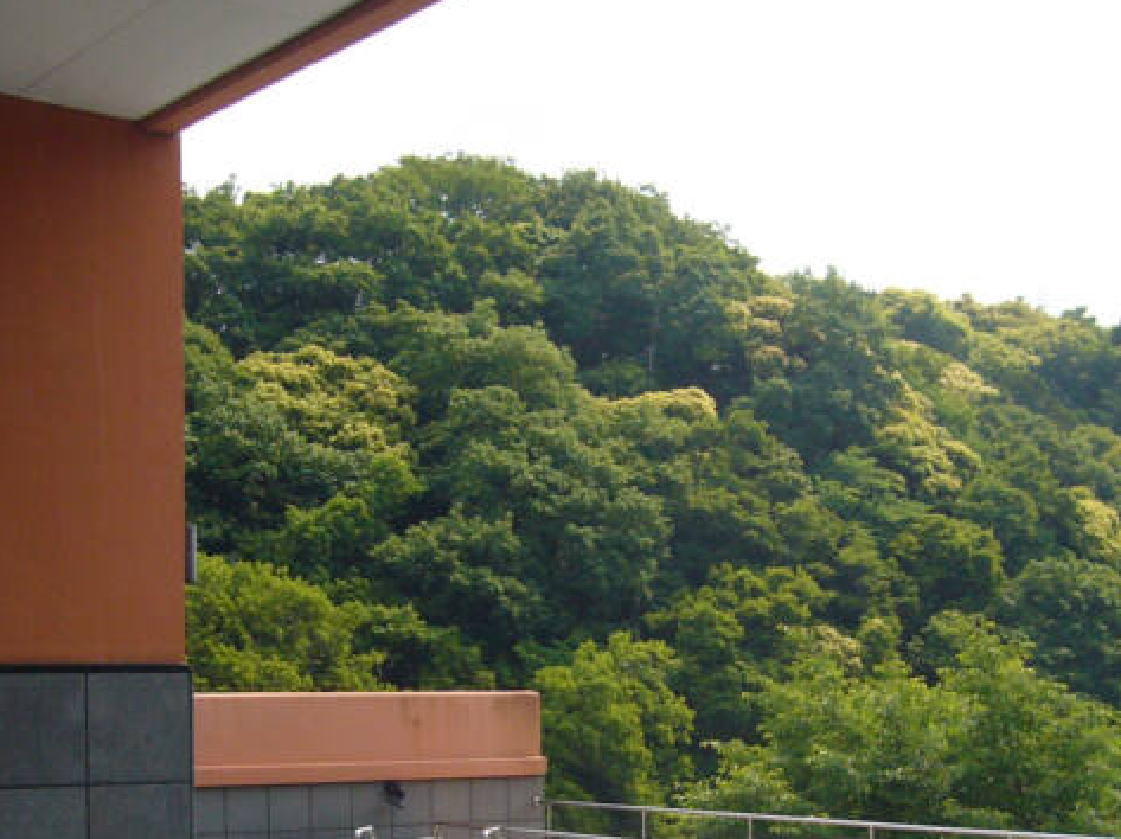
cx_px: 479
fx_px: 2071
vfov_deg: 22.3
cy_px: 780
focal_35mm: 64
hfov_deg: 30.2
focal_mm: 4.6
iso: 80
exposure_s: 1/250
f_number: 5.6
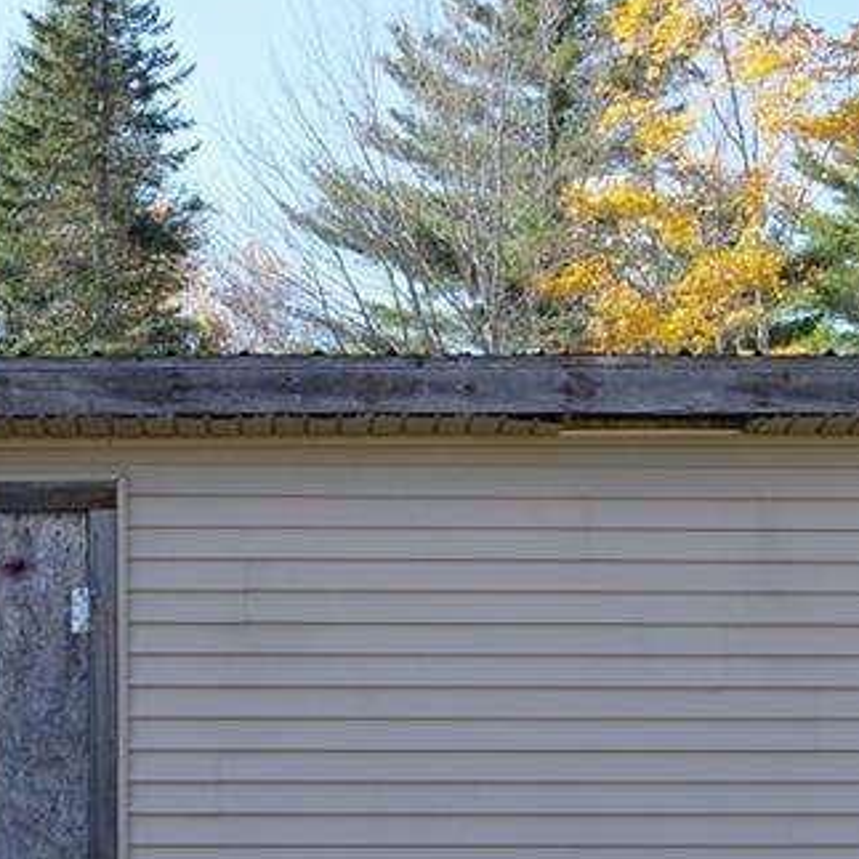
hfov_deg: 15.4
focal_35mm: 113
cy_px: 747
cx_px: 346
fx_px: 3172
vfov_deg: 15.3
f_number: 11
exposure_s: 1/125
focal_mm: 28
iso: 400
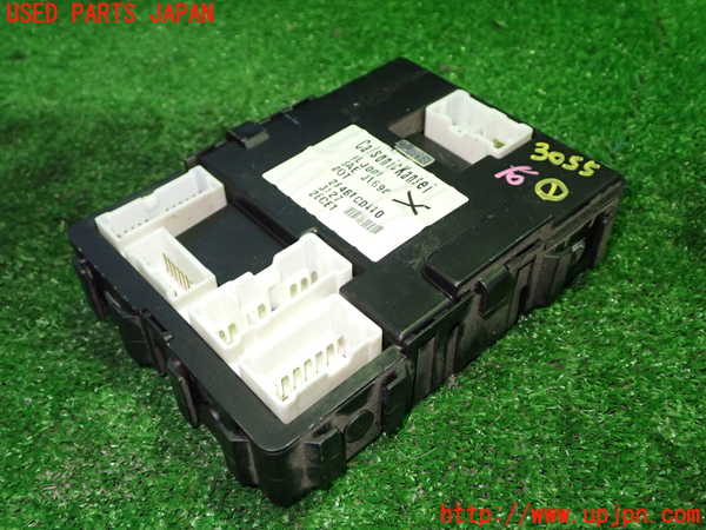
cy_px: 265
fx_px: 734
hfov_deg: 51.4
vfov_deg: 39.7
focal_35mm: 36
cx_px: 353
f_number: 2.5
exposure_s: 1/40
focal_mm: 6.37
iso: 500
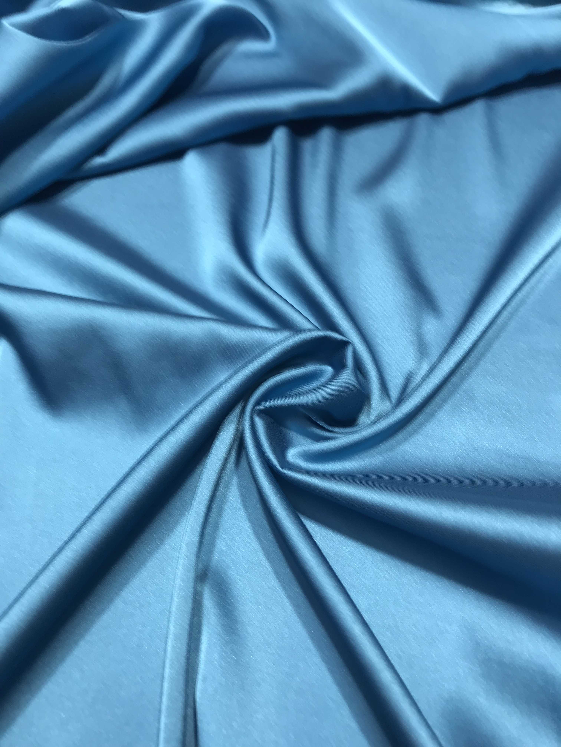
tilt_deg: -61.8
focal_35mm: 28
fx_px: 605
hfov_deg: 49.7
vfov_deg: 63.4
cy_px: 374
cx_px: 280
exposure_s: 1/50
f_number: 1.8
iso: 25
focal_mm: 3.99
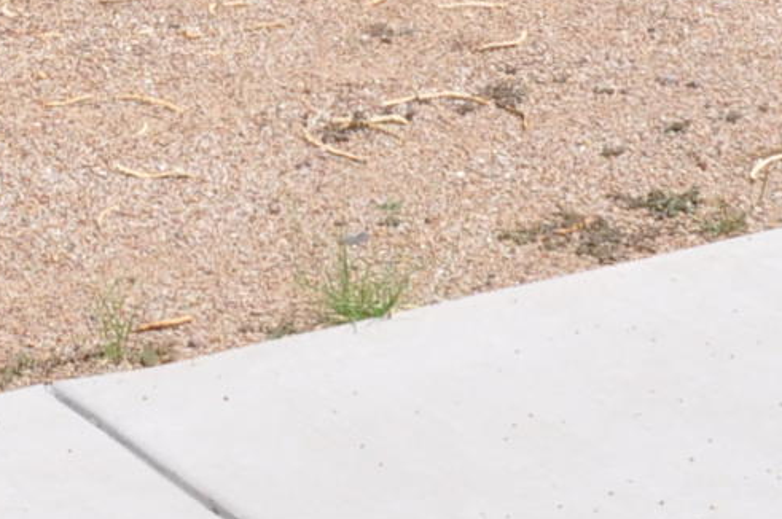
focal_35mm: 165
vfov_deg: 7.6
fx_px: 3579
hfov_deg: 12.4
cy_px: -818
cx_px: 75
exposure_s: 1/400
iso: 200
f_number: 10
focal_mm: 18
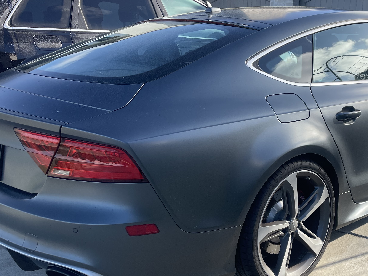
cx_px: 286
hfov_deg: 42.2
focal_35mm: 43
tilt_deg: -17.4
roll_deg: -3.6
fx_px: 457
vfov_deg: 33.1
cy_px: 196
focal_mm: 4.2
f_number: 1.6
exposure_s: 1/947
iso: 32
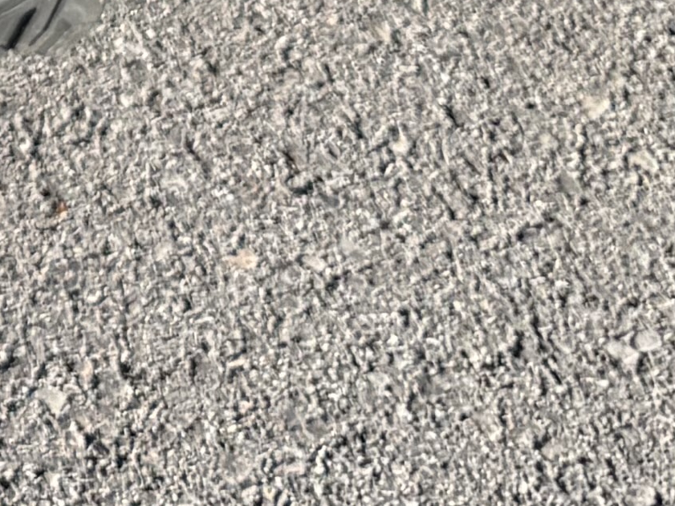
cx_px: -881
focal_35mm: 163
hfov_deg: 10.6
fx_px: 3179
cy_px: -705
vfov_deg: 8.4
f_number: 1.78
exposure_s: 1/1770
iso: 80
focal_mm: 6.76
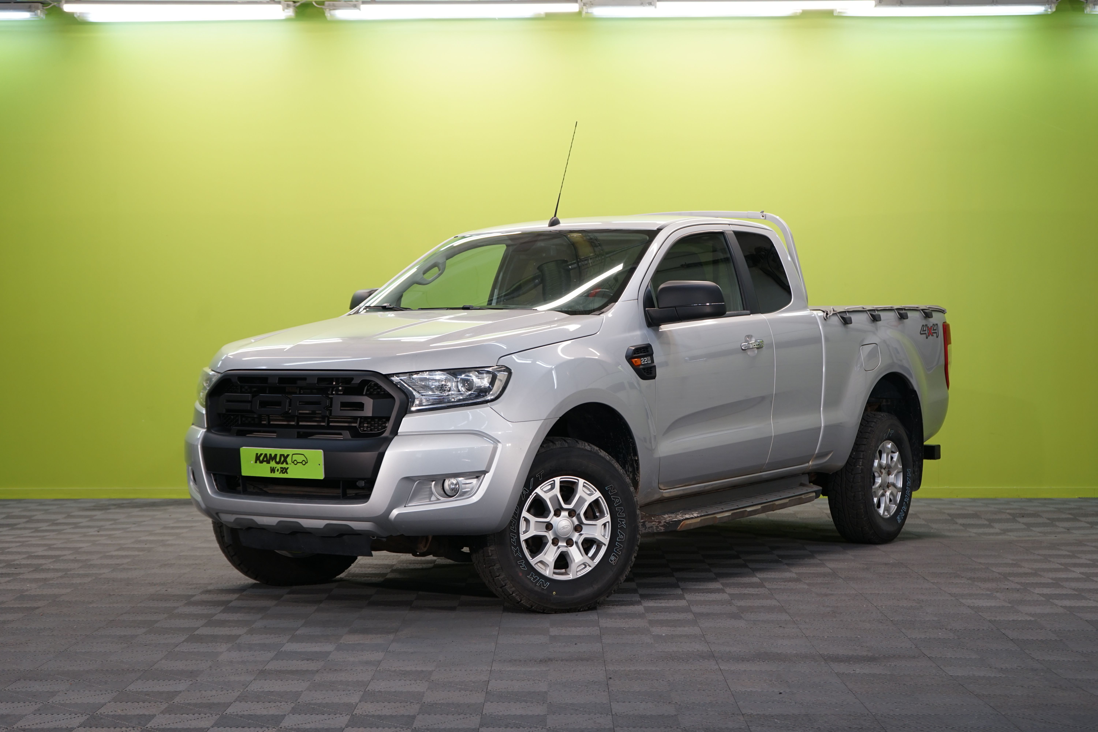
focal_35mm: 61
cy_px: 366
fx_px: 1860
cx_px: 549
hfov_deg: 32.9
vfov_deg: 22.3
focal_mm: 61
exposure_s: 1/30
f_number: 5.6
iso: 400
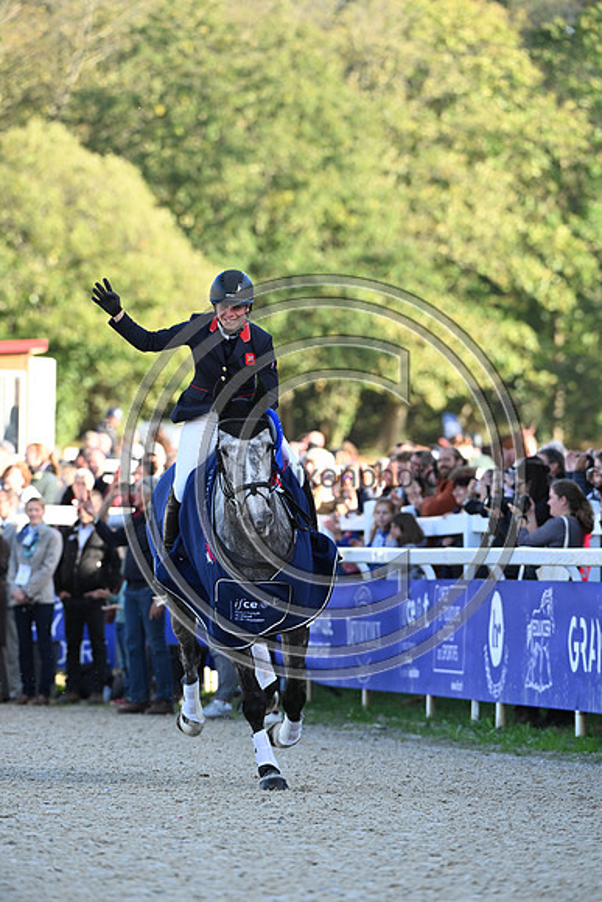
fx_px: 7520
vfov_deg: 6.9
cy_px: 451
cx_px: 301
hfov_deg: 4.6
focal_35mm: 300
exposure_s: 1/800
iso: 1400
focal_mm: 300
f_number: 5.6
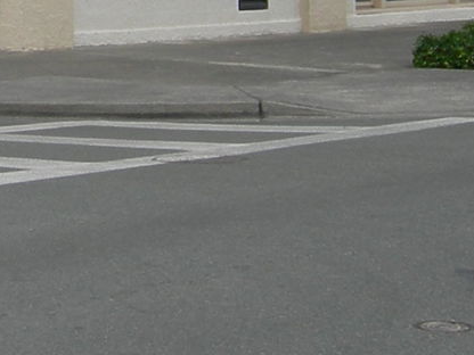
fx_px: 2273
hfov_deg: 11.6
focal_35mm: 166
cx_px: -129
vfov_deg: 8.5
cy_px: -328
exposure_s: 1/126
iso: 64
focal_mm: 7.5
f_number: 4.3
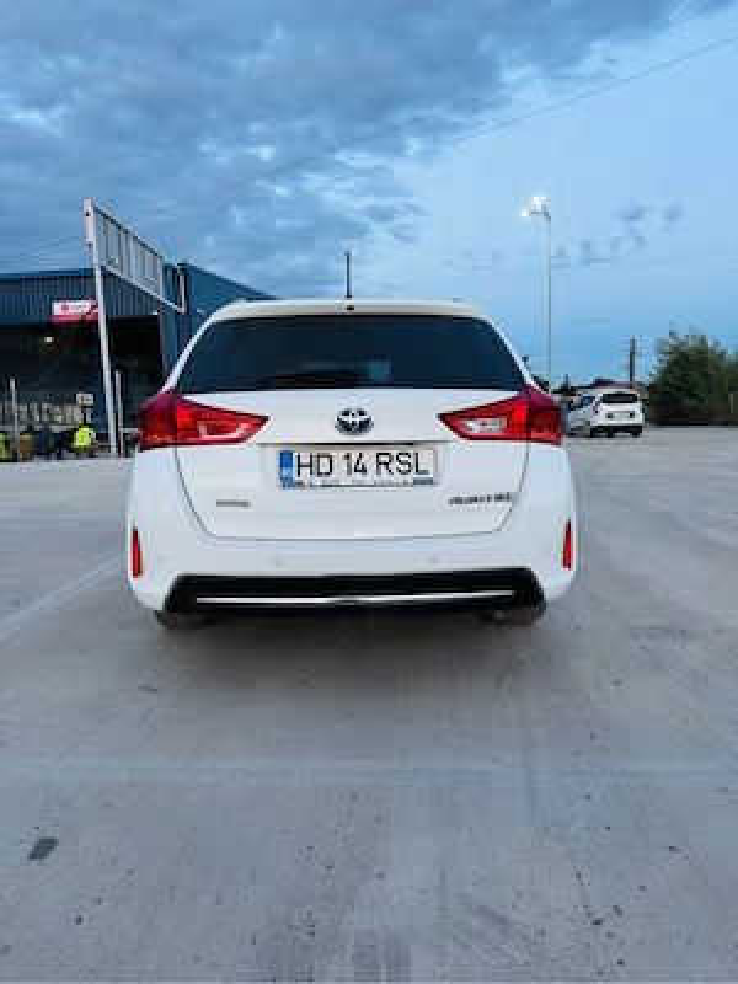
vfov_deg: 71.6
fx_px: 682
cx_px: 369
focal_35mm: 24
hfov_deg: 56.8
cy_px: 492
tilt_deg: -5.1
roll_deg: +3.5
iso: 125
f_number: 1.78
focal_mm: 6.76
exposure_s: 1/50
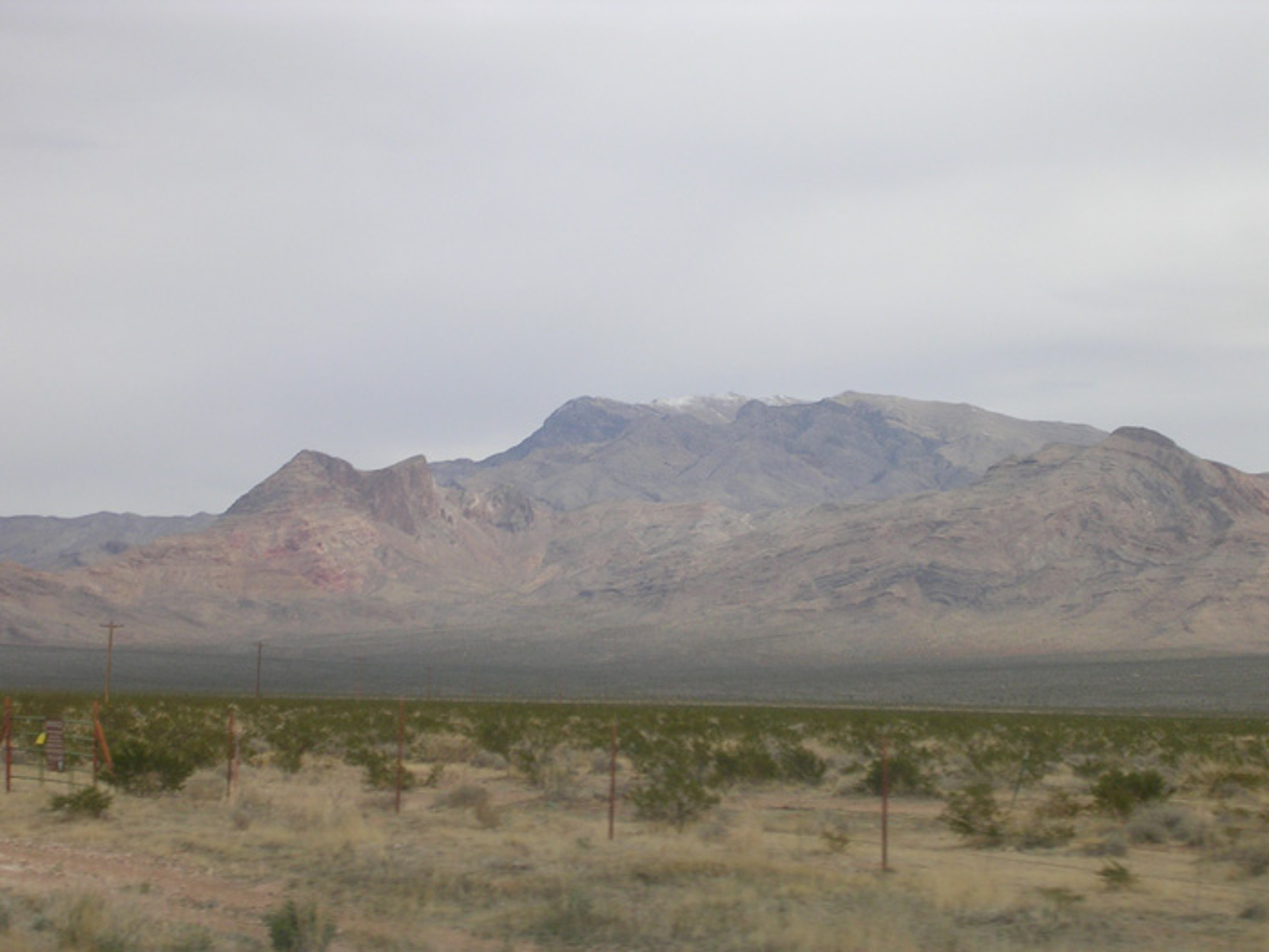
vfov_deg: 14.1
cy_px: 476
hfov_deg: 18.7
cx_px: 634
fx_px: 3849
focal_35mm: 105
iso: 50
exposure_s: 1/342
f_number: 4.6
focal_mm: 15.9
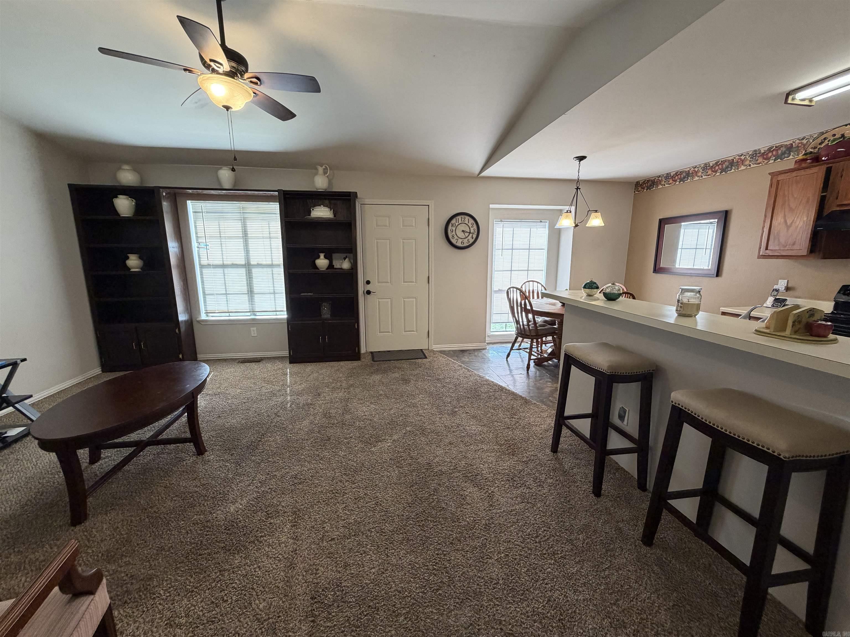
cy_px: 318
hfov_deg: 102.1
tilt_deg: -11.0
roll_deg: -0.3
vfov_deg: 85.7
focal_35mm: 14
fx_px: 344
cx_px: 425
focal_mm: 2.22
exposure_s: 1/60
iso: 200
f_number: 2.2
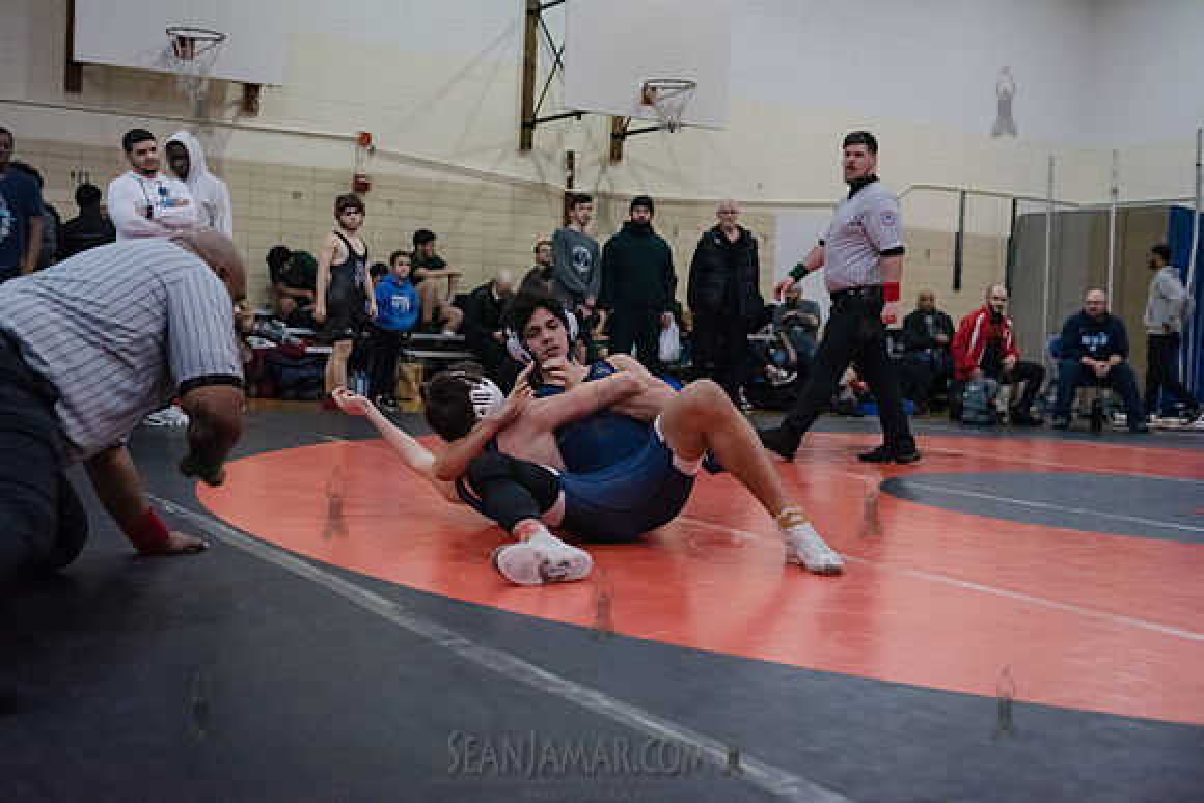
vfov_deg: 30.5
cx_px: 602
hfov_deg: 44.5
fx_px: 1472
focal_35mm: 44
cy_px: 402
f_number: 3.2
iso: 8000
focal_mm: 44
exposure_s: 1/400
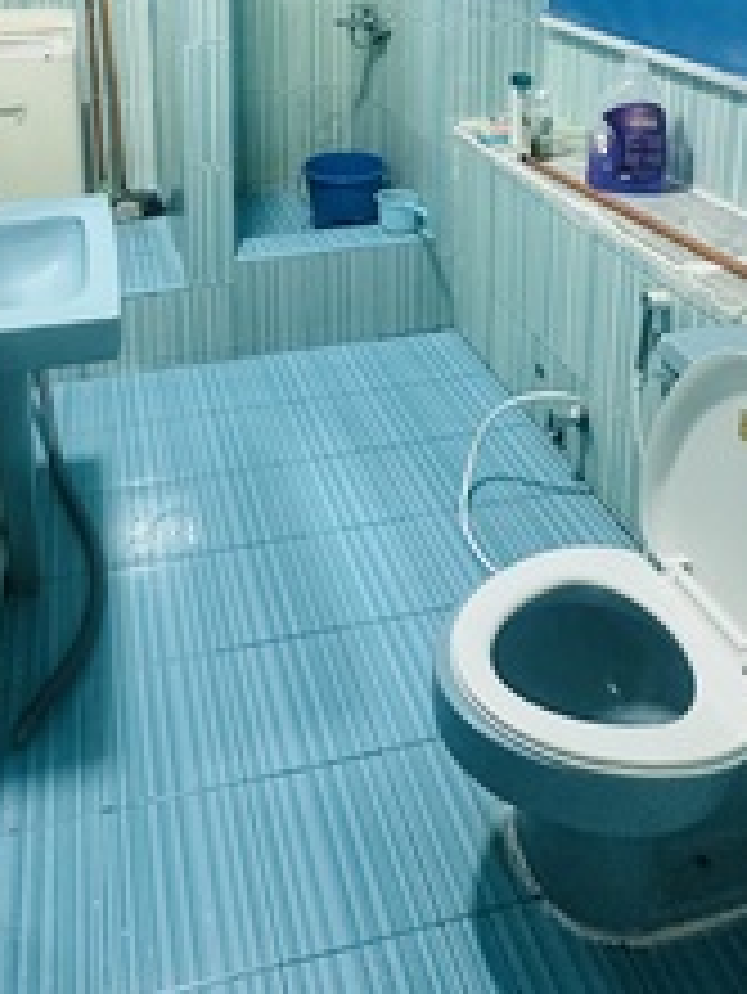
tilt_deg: -9.4
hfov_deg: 47.1
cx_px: 218
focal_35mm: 29
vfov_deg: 50.8
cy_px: 20
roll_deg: +1.6
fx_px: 834
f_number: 2.2
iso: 400
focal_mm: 2.22
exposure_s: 1/60
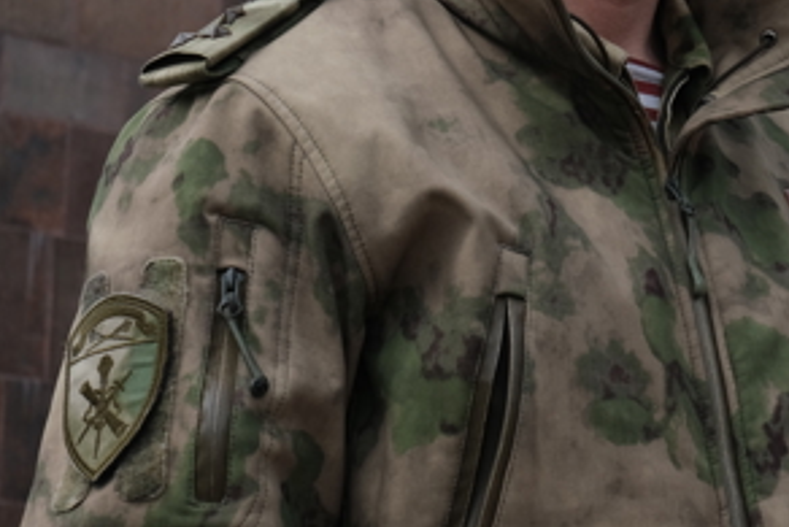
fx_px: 2872
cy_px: 143
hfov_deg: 15.0
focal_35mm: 131
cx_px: 1002
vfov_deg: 10.5
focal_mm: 34.3
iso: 160
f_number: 7.1
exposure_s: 1/200
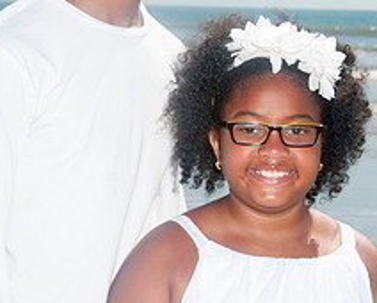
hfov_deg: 12.4
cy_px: 114
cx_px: 186
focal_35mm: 155
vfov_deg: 10.0
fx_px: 1731
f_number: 11
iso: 100
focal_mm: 52
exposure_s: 1/250
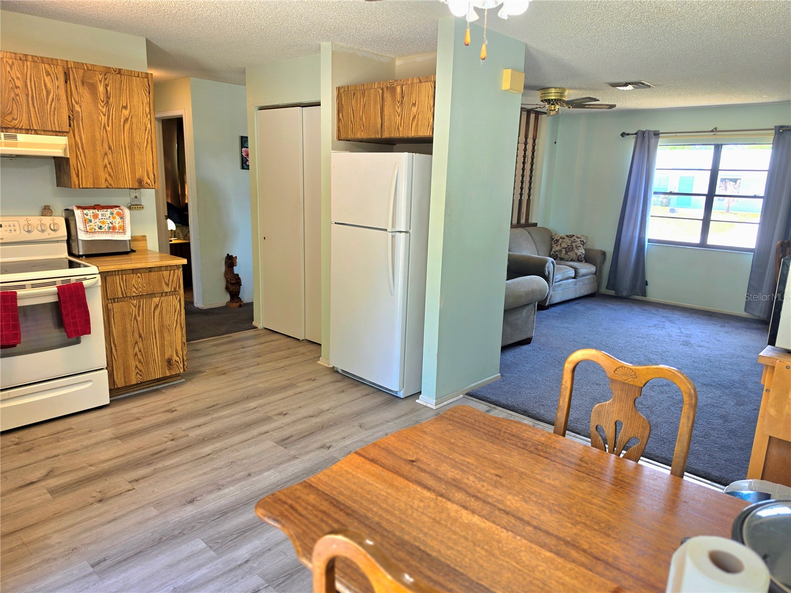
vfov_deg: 58.9
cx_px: 396
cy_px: 296
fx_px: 526
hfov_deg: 73.9
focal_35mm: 23
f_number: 1.4
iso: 25
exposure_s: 1/120
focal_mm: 6.5
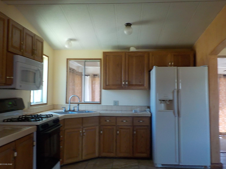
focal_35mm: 31
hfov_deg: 58.3
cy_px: 83
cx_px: 115
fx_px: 202
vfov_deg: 45.4
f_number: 3.3
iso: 220
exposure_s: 1/30
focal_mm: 4.1
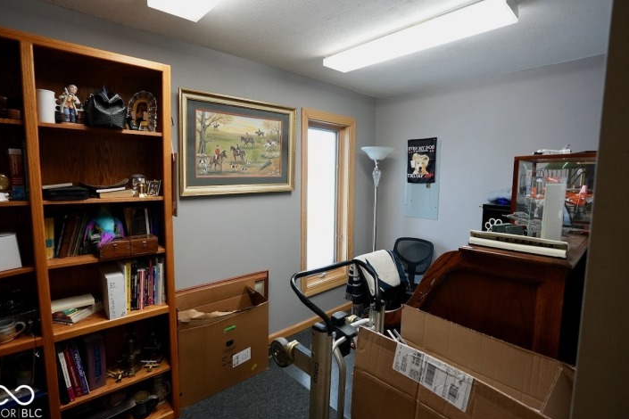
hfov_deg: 93.2
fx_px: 297
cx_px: 299
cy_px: 209
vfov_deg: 70.4
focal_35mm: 17
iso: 3200
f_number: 7.1
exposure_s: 1/50
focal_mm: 16
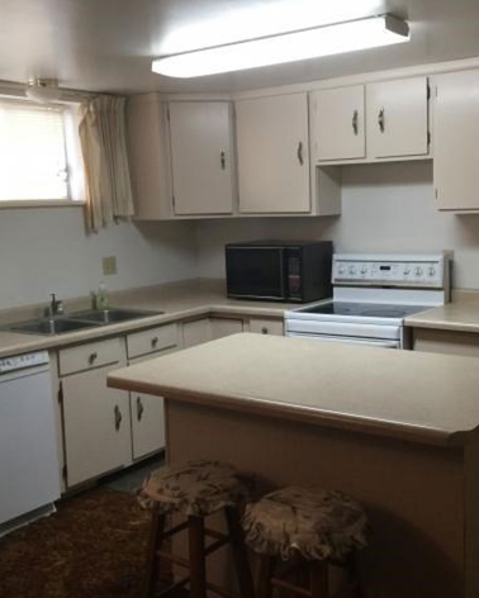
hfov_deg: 36.4
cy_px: 298
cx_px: 281
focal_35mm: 41
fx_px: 726
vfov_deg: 44.8
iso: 50
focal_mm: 3.3
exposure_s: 1/30
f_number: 2.4
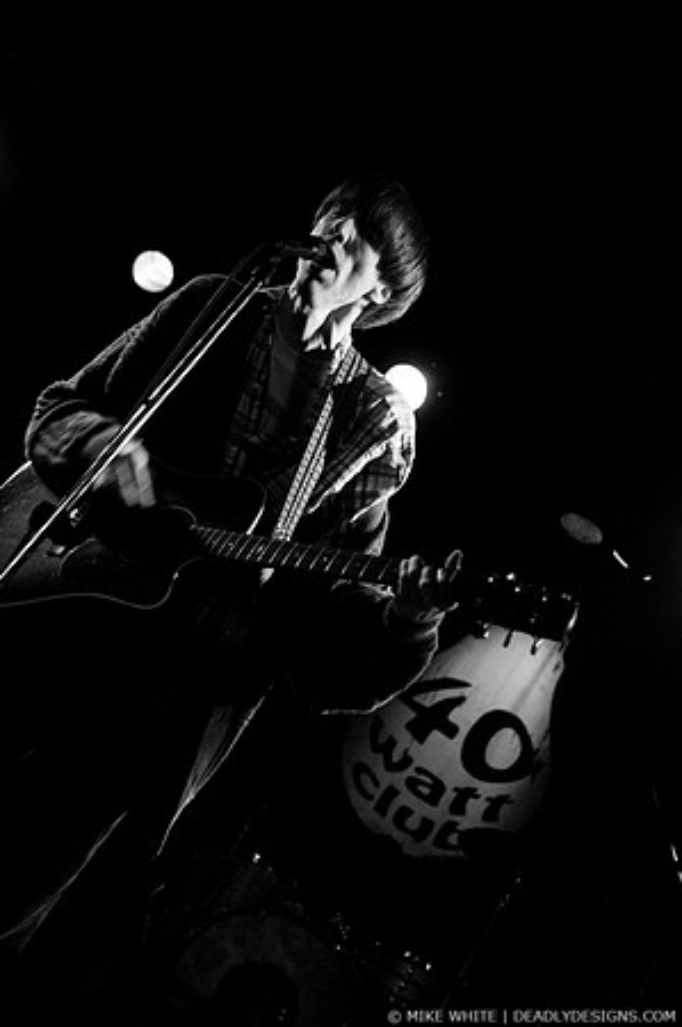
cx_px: 341
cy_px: 514
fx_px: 1709
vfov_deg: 33.4
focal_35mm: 60
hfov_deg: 22.6
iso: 800
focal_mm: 40
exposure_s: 1/60
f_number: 2.8
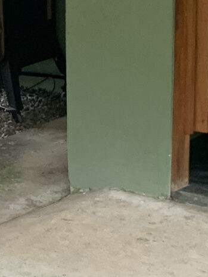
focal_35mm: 143
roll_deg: +2.4
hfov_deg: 9.5
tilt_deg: -10.4
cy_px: 167
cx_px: -253
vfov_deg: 13.8
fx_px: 1145
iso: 100
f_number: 1.8
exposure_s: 1/92
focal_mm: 4.25
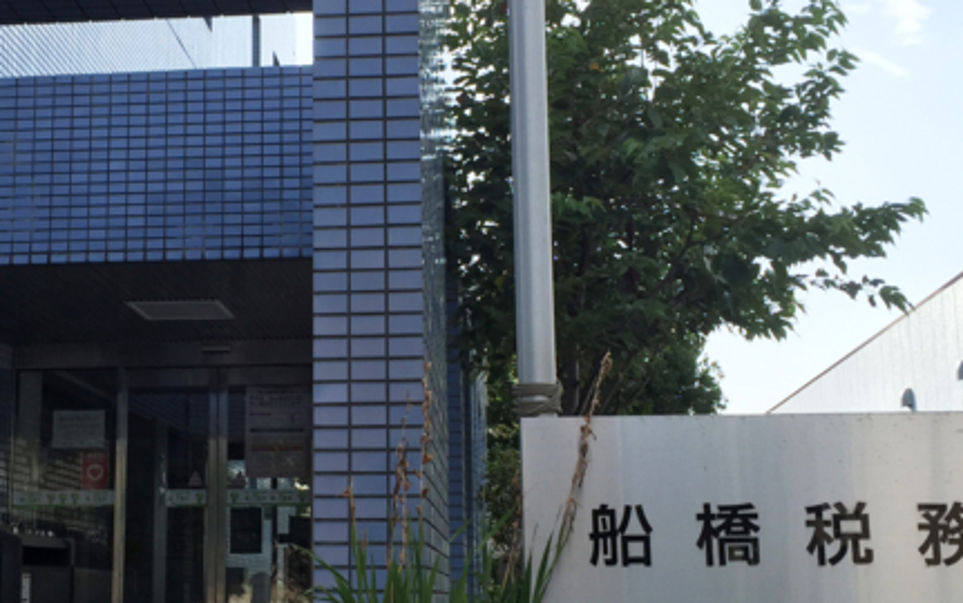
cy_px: 344
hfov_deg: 35.3
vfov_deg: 22.8
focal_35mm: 57
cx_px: 326
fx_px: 1497
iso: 32
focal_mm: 4.15
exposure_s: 1/1364
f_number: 2.2
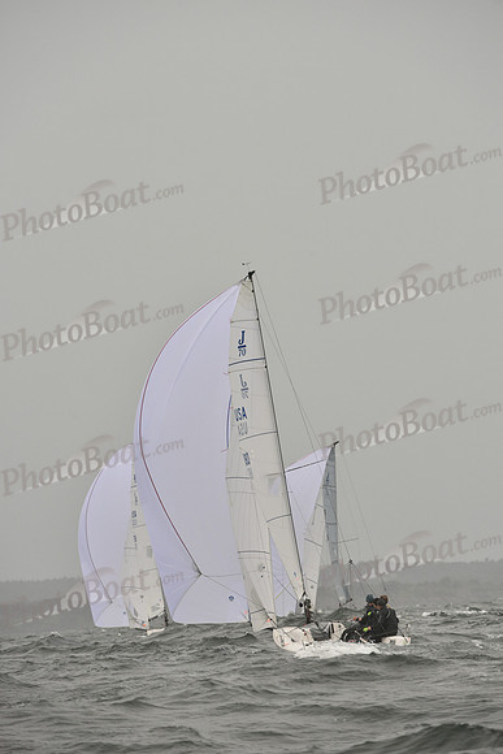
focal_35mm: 350
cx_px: 252
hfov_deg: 3.9
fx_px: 7330
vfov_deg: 5.9
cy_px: 377
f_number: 8
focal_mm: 350
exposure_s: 1/1250
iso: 400
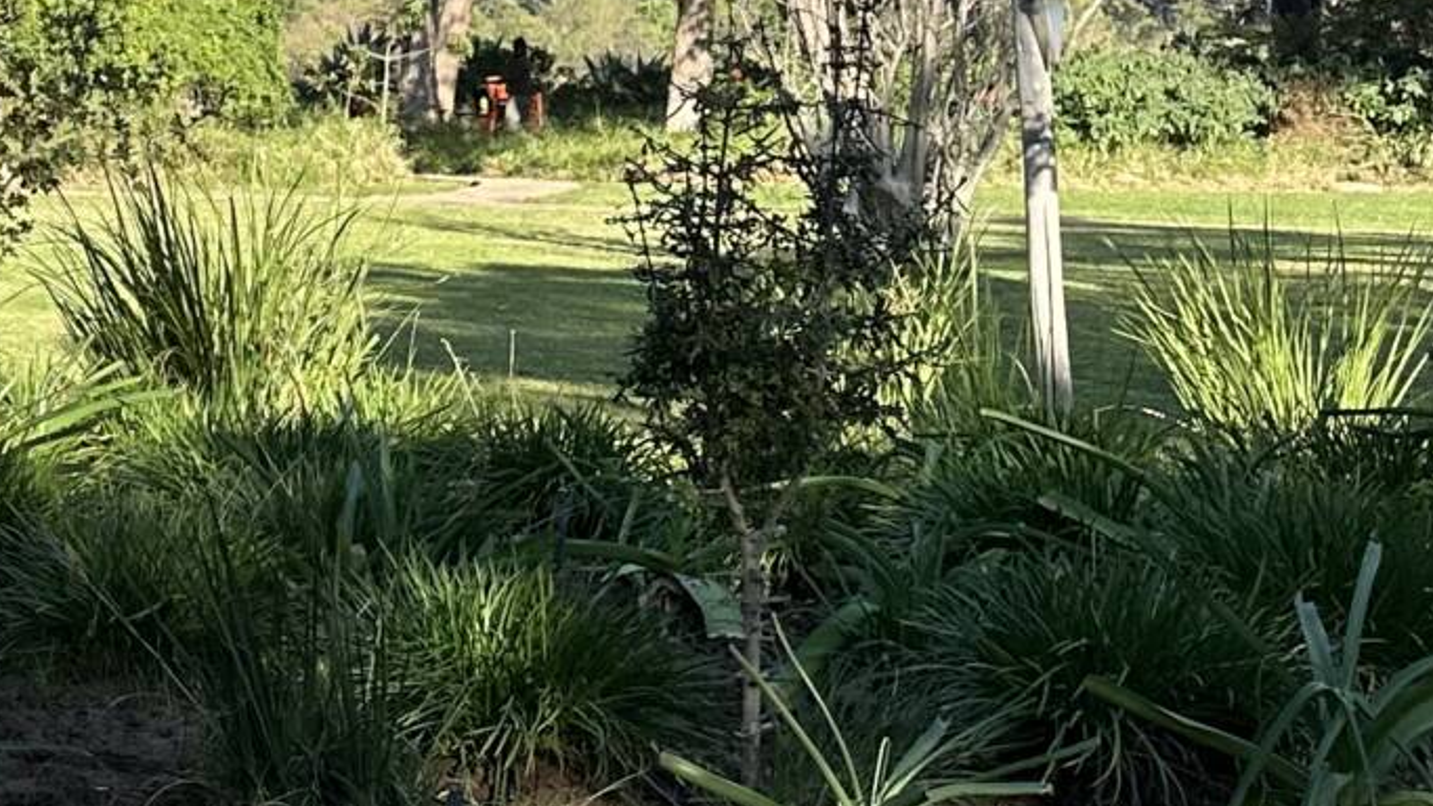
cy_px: -254
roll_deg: -0.4
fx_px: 3723
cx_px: -871
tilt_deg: +3.1
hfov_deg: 18.6
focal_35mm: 98
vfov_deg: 12.0
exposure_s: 1/1587
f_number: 1.78
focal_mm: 6.86
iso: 80
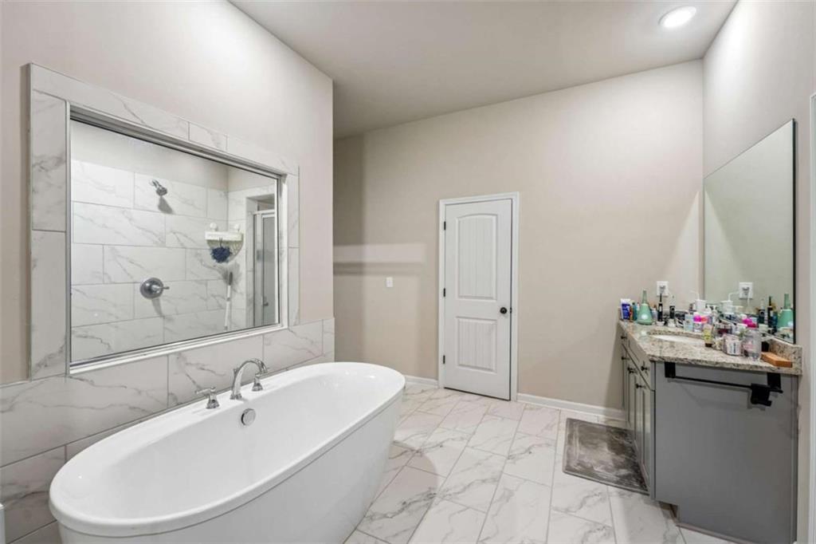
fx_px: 317
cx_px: 408
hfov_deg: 104.3
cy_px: 272
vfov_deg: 81.2
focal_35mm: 14
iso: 320
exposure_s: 1/10
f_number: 8
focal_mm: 14
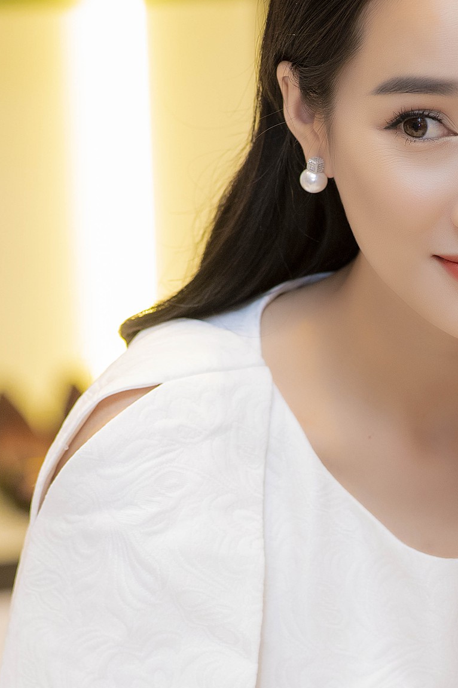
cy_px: 639
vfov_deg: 7.5
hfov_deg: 5.0
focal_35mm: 274
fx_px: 5232
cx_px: 478
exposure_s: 1/200
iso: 500
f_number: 3.2
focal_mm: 105
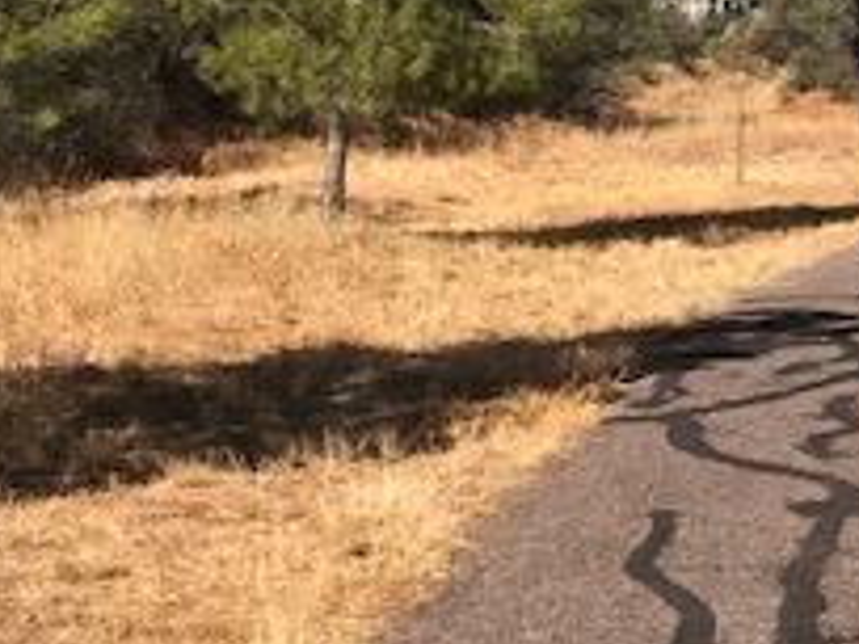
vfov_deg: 15.8
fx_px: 2184
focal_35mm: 88
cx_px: 922
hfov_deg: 21.2
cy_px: -223
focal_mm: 3.99
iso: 20
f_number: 1.8
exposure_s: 1/2660
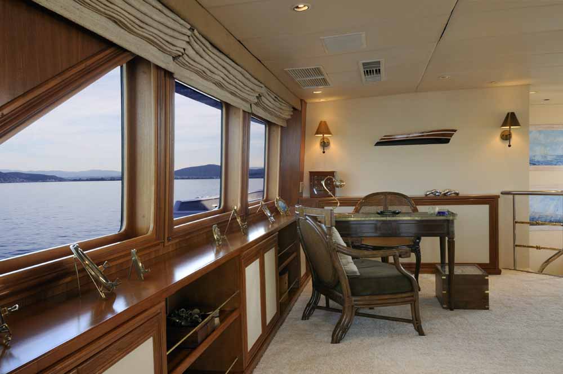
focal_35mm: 30
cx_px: 282
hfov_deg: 62.0
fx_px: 469
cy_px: 187
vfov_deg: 43.5
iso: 250
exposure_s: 1/2.5
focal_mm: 20
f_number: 18
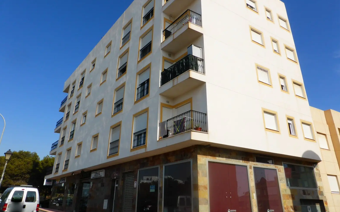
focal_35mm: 26
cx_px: 172
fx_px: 241
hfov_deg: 70.4
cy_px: 92
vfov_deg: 47.5
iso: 100
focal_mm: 4.3
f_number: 4
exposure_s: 1/1600
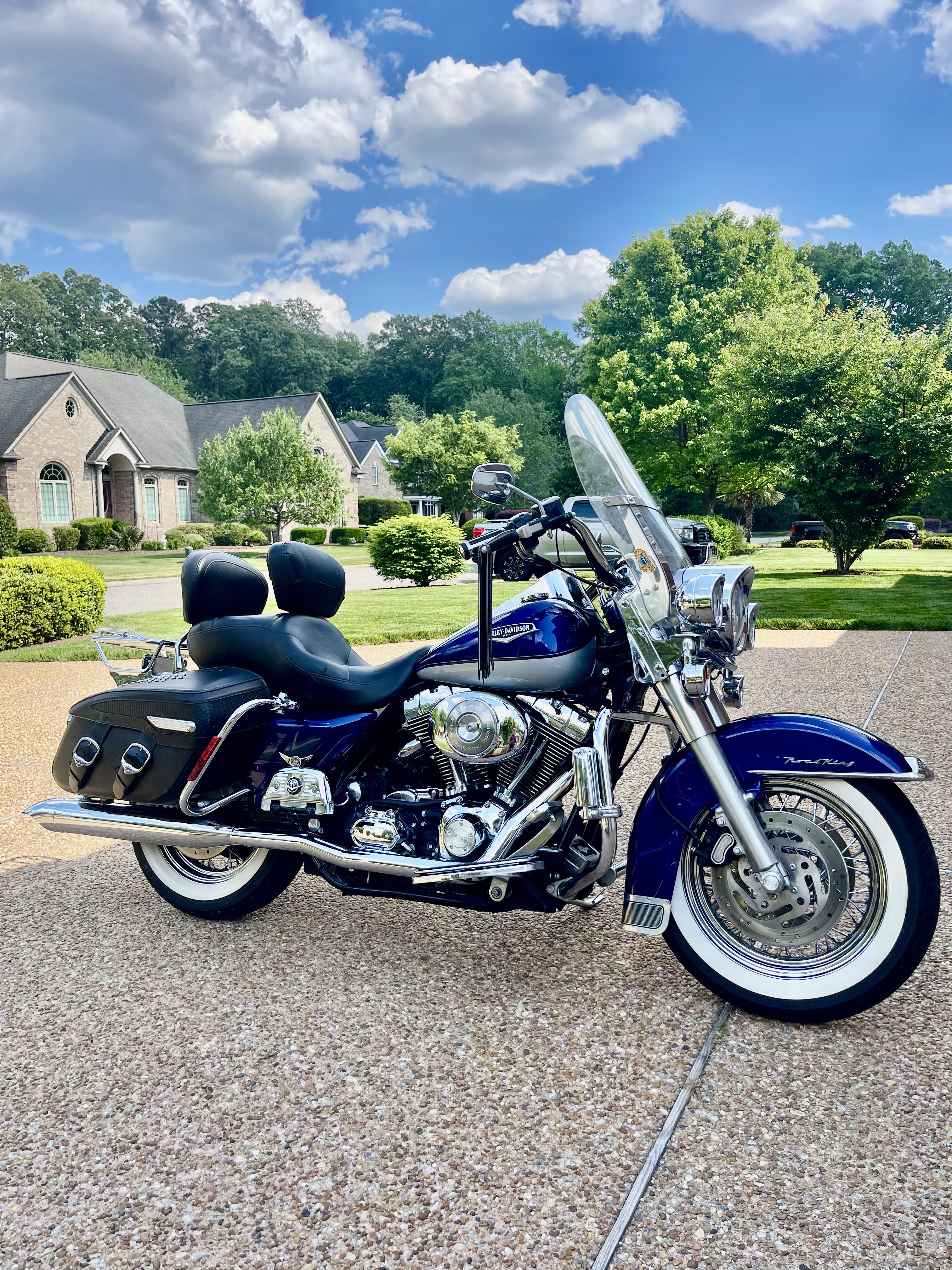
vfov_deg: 69.4
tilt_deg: -4.1
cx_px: 476
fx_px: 917
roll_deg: +0.9
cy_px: 635
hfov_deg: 54.9
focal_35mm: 25
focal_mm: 5.1
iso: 32
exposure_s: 1/1852
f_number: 1.6
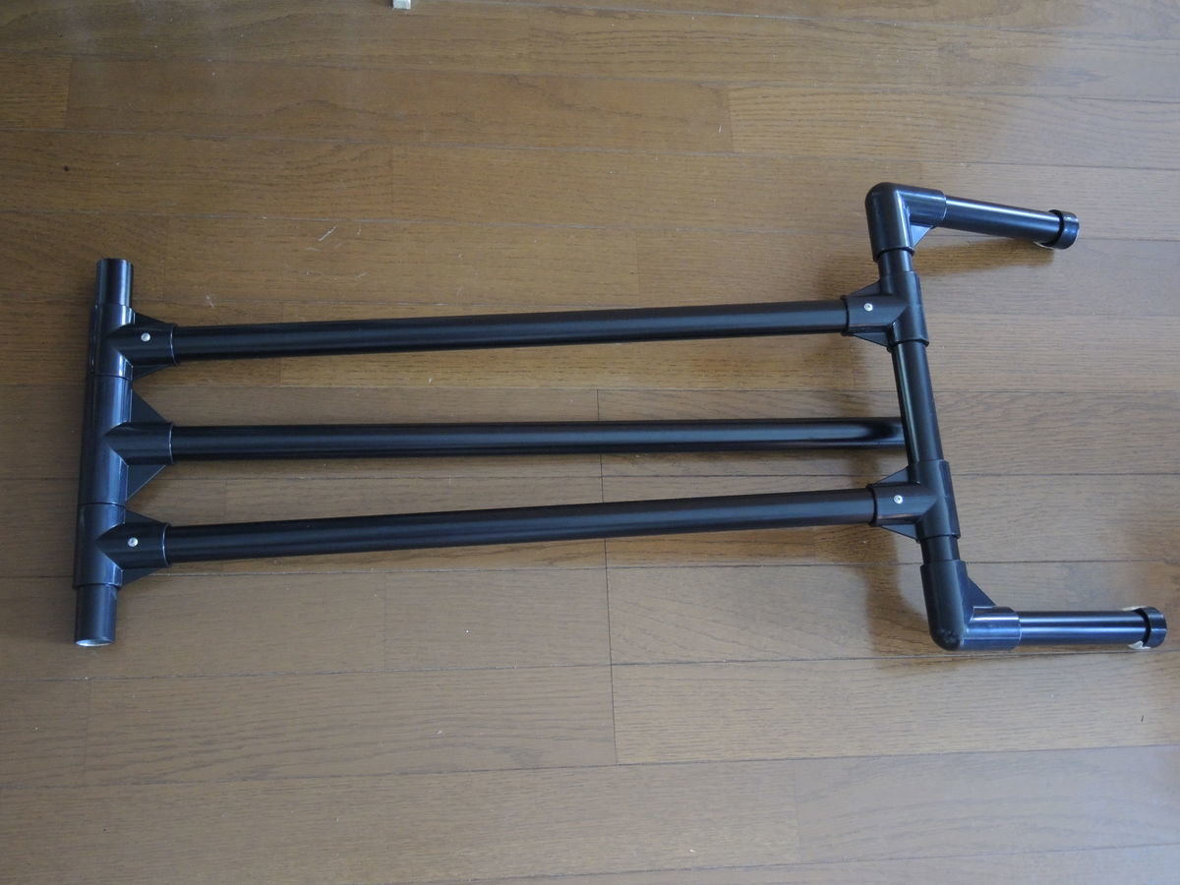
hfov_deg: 52.6
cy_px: 442
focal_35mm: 35
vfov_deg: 40.7
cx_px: 590
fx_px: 1193
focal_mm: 7.6
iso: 800
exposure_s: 1/10
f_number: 2.2
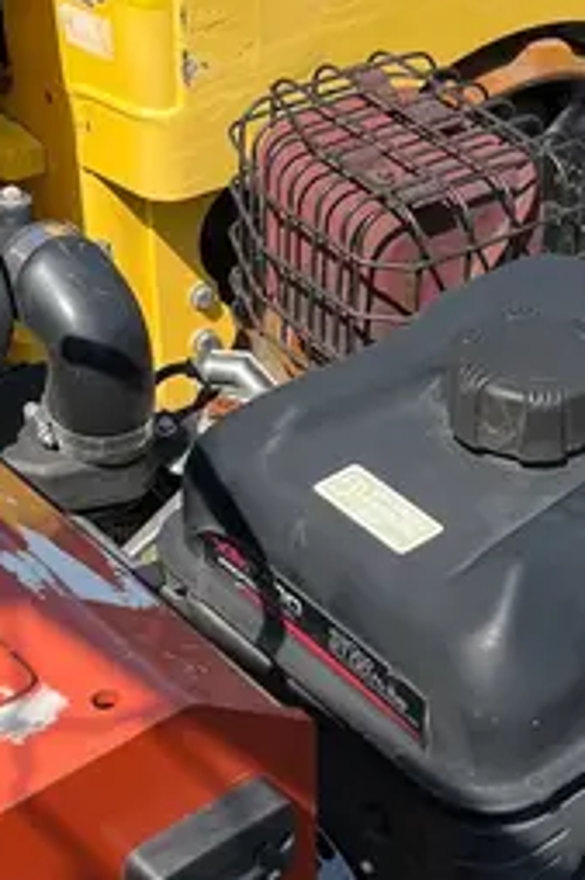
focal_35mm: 78
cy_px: 518
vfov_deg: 26.0
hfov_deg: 17.2
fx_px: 1904
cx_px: 512
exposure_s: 1/2062
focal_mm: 5.1
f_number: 1.6
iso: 50
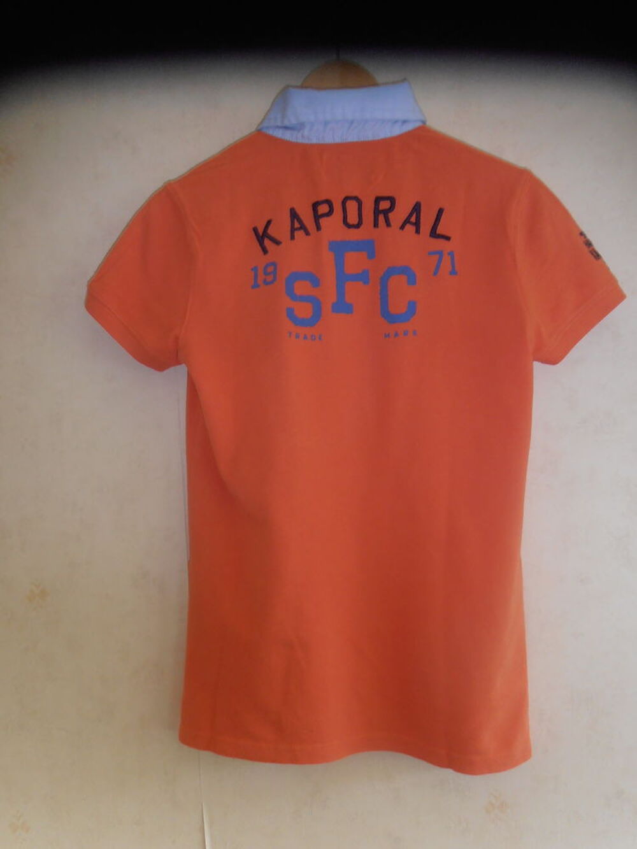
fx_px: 589
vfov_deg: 71.6
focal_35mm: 24
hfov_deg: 56.8
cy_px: 424
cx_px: 318
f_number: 3
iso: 125
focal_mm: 4.2
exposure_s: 1/30
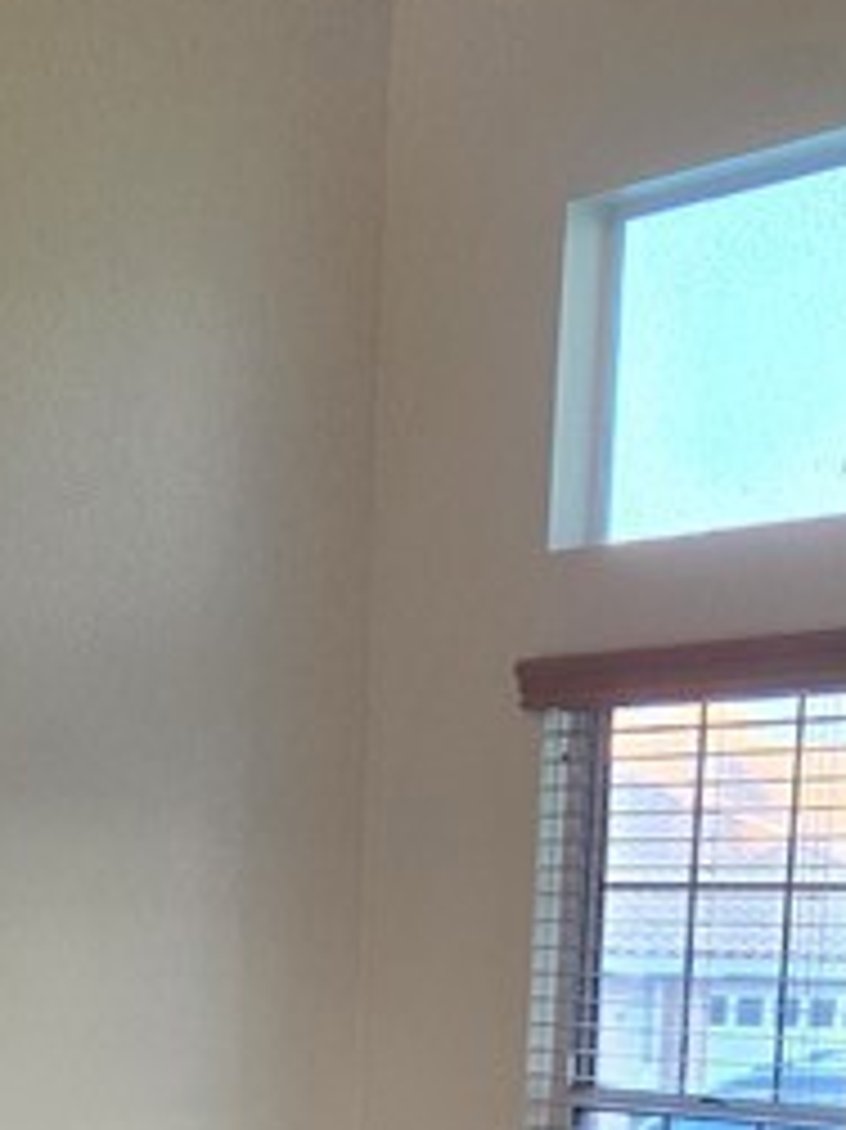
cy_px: 1661
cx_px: 387
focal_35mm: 94
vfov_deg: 18.6
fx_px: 3066
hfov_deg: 15.7
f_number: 1.8
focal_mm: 5.4
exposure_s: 1/120
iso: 250
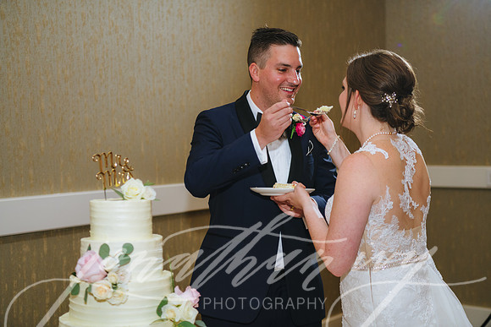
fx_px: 791
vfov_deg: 23.4
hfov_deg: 34.5
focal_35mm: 58
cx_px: 246
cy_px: 164
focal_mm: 58
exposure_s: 1/80
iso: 640
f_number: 2.8
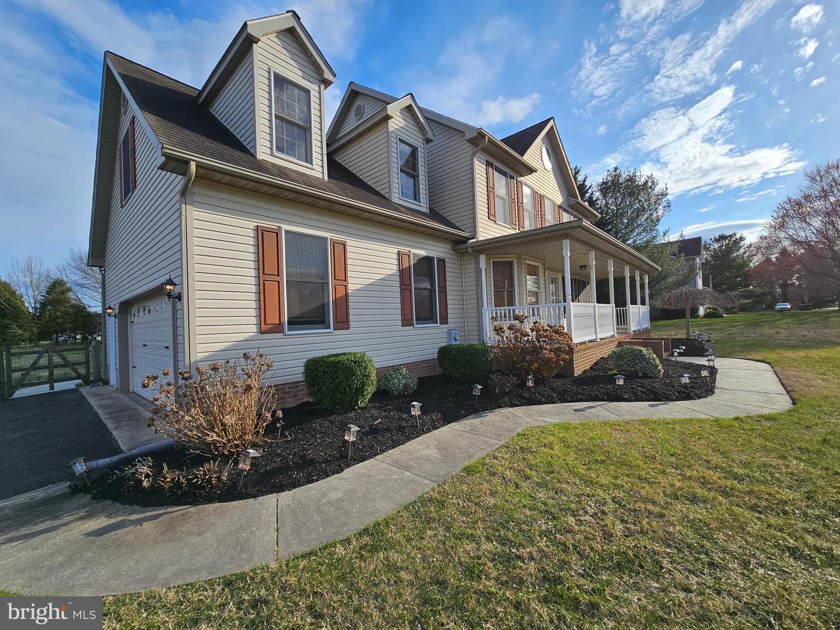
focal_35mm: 13
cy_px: 315
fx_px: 315
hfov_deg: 106.2
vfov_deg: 89.9
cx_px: 420
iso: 50
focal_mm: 2.2
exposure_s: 1/2271
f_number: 2.2
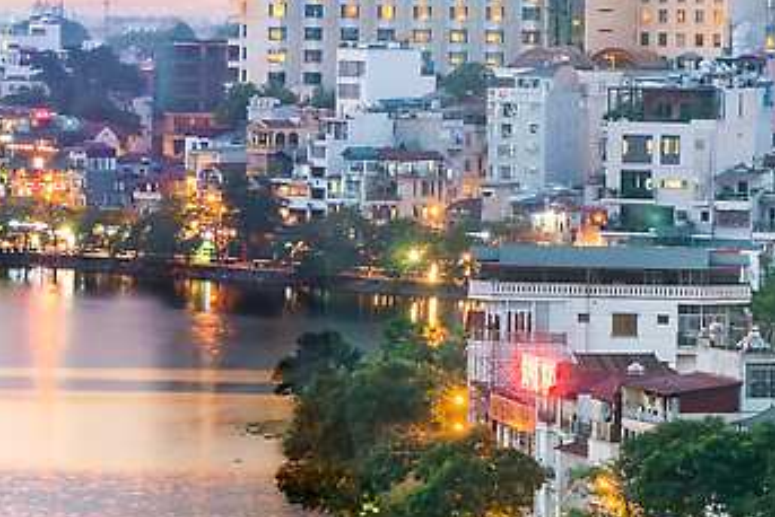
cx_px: 299
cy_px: 133
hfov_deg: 8.4
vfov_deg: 5.6
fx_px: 5276
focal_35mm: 245
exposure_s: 5
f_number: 22
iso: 50
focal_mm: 70
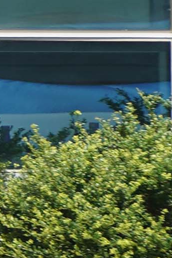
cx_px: -707
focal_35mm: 1271
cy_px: 47
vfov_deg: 1.6
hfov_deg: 1.1
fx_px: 9114
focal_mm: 109
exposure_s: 1/1000
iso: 125
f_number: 4
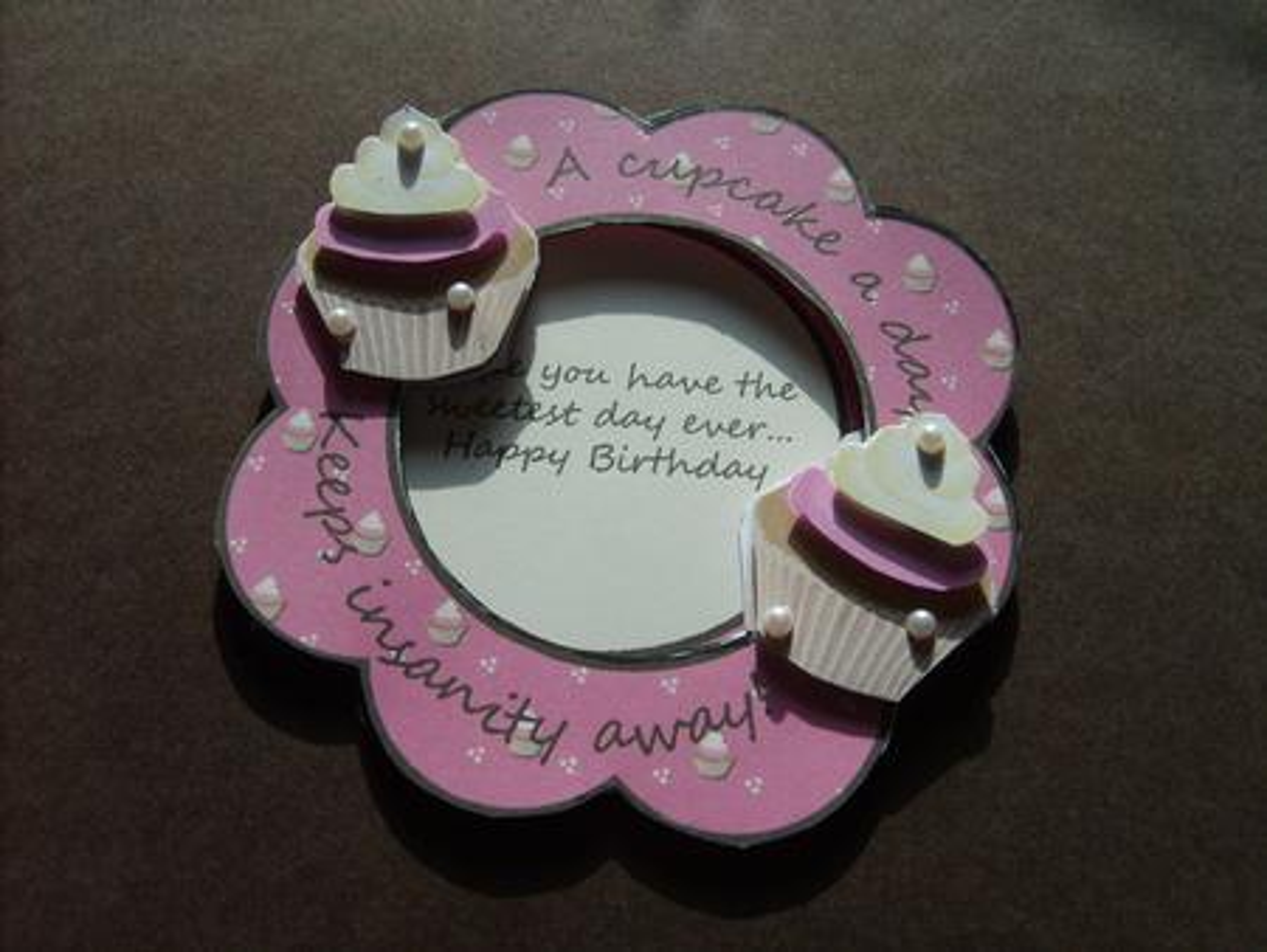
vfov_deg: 40.7
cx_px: 634
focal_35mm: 35
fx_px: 1282
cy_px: 476
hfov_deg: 52.6
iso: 50
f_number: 2.8
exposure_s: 1/500
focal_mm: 5.8
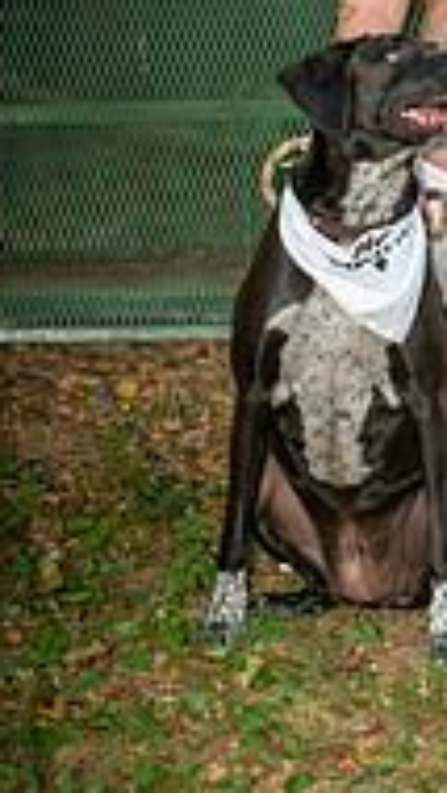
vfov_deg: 8.3
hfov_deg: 4.6
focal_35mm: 261
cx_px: 577
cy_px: 234
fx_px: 5495
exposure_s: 1/60
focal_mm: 105
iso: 200
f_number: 3.3
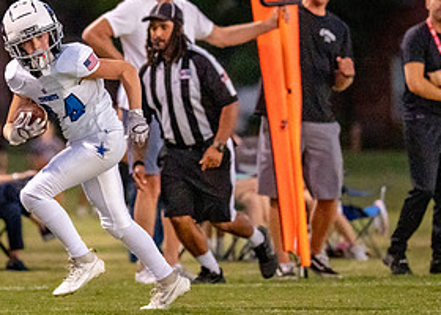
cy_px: 78
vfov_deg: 2.5
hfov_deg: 3.5
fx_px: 7302
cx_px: 57
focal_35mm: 583
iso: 4000
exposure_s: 1/1250
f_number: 2.8
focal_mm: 200
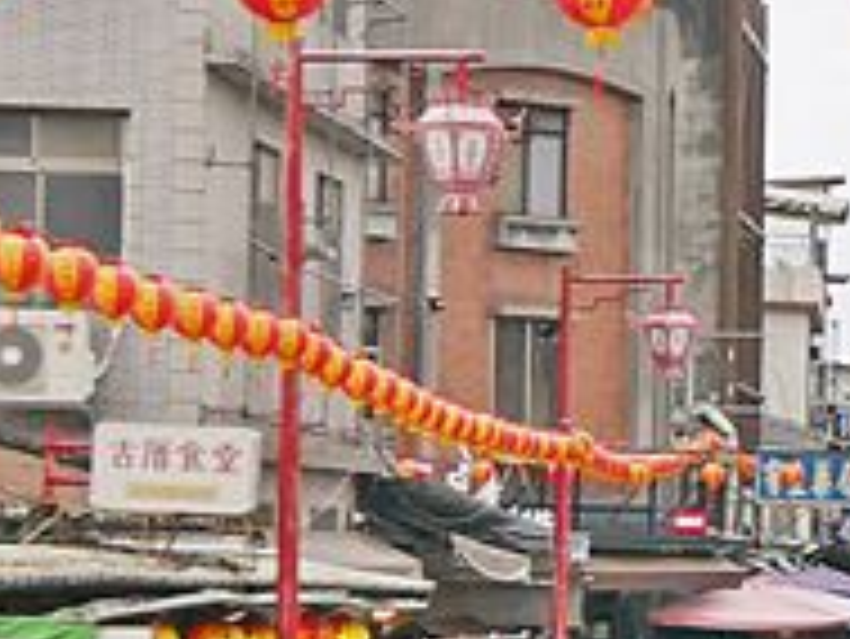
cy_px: 371
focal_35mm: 169
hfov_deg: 11.1
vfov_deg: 8.8
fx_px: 4152
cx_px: 1367
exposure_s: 1/500
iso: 200
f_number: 4.5
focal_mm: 16
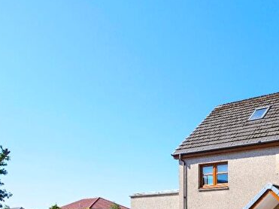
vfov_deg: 41.0
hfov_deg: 48.2
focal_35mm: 34
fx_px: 274
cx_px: 253
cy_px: 145
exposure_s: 1/400
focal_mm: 9
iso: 200
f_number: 7.1
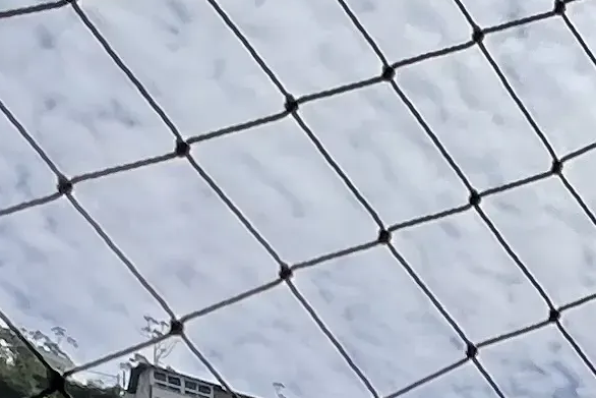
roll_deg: +0.1
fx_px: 1540
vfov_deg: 10.5
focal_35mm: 93
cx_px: 1231
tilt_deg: +0.4
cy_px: 1189
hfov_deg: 16.2
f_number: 1.8
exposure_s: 1/1508
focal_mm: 1.57
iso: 32
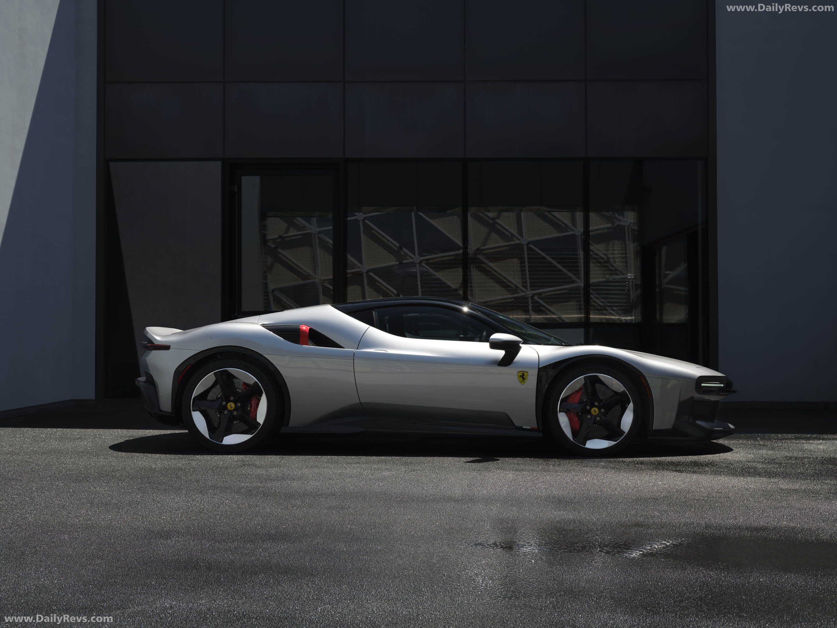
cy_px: 314
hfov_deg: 44.8
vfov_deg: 34.3
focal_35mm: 42
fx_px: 1016
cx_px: 418
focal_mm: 52.7
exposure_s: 1/400
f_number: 11
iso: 500
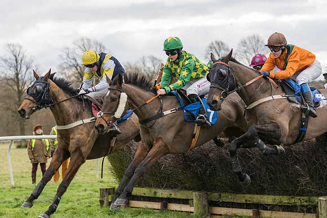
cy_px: 109
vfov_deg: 13.0
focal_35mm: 105
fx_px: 954
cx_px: 164
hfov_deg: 19.5
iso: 400
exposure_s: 1/1000
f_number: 2.8
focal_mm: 70
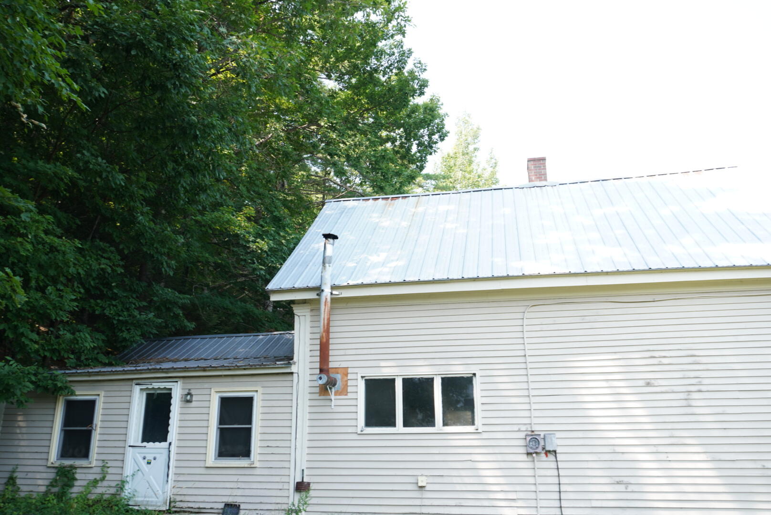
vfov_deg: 43.7
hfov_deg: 61.9
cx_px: 386
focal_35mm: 30
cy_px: 258
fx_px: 643
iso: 100
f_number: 5.6
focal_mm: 20
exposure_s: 1/60
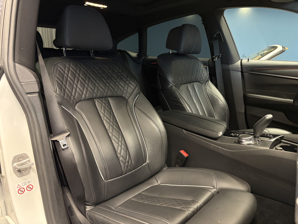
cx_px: 149
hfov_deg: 67.3
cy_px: 112
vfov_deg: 53.1
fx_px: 224
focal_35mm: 26
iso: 400
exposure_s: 1/50
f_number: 1.6
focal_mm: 5.96
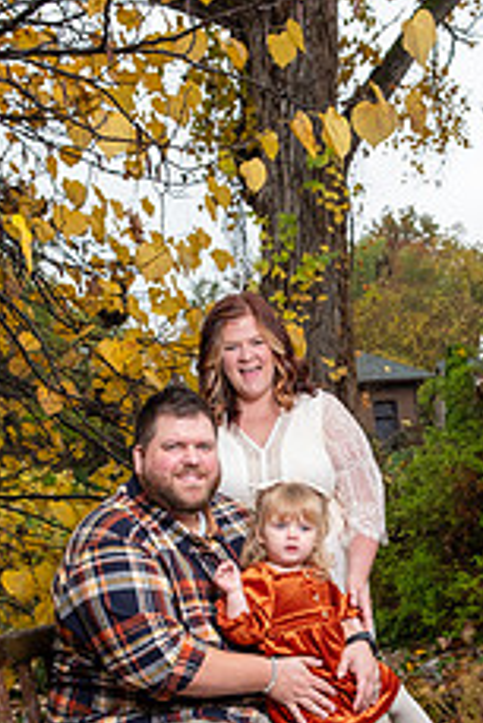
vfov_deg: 35.5
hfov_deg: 24.3
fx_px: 1105
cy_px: 530
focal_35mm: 55
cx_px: 382
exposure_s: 1/160
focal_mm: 18.8
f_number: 5
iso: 200
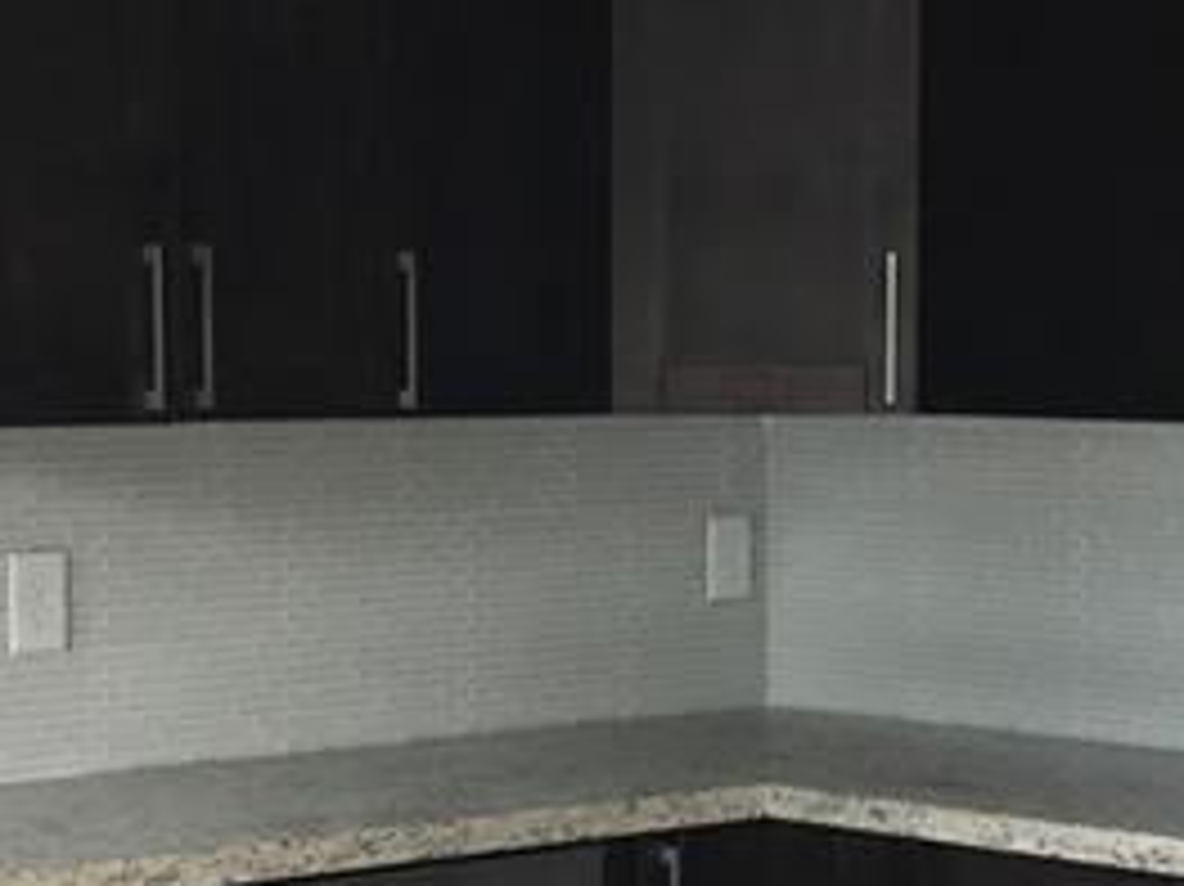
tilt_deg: -4.8
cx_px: 720
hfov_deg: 18.0
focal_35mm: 109
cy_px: 643
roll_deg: +0.5
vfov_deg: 13.5
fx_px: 3727
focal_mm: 3.99
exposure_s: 1/50
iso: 20
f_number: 1.8
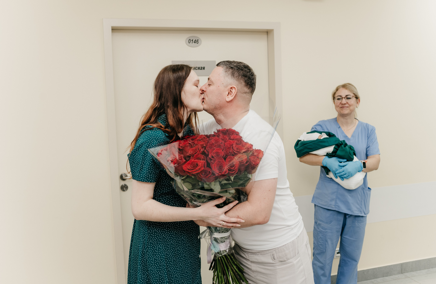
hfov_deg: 53.8
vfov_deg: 36.5
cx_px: 221
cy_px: 136
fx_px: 430
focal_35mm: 36
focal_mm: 35
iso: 400
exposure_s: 1/160
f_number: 4
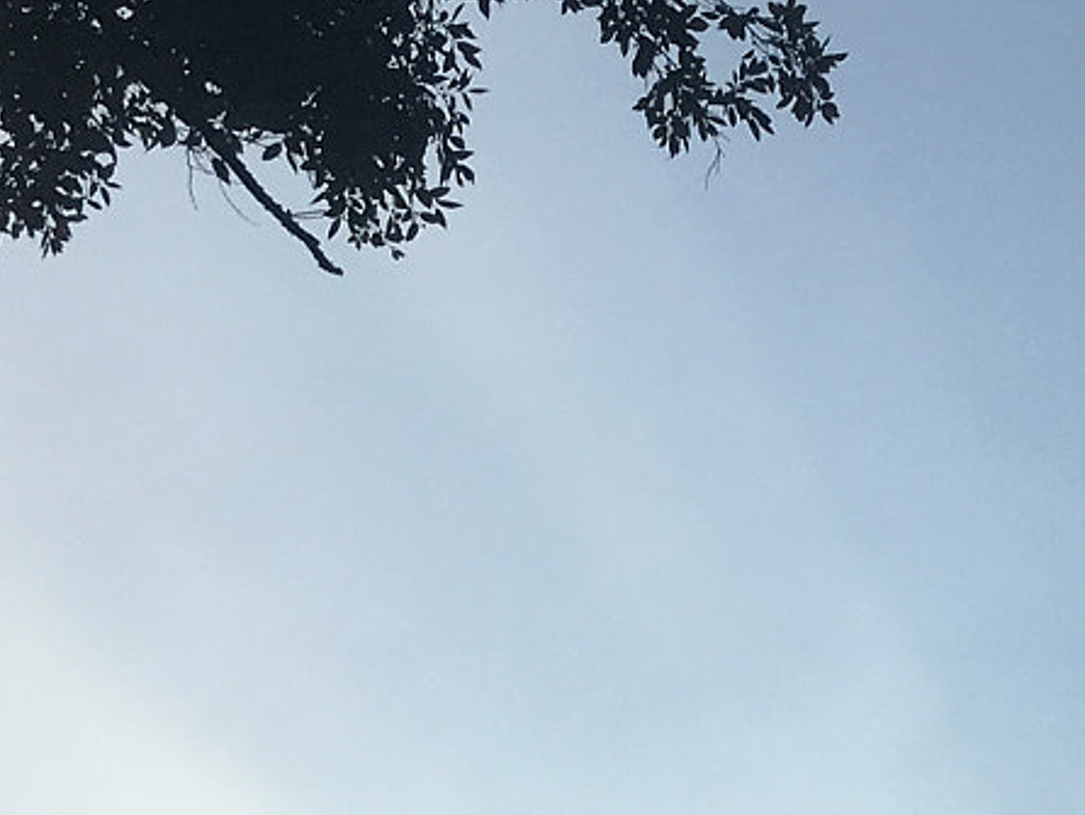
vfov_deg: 13.5
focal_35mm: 104
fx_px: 3262
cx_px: 1545
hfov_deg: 17.3
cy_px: 1173
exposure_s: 1/2331
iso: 25
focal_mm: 4.15
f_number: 2.2
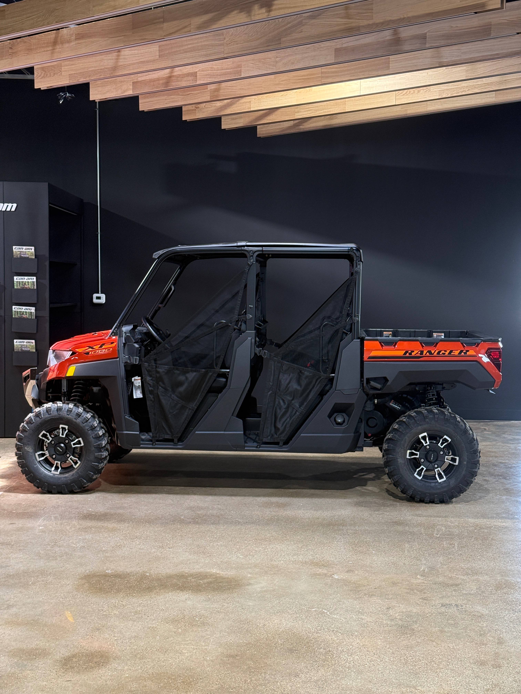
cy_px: 347
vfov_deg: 39.7
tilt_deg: -2.6
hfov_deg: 30.3
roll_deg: -1.0
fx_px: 963
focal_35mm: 48
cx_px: 260
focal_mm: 6.76
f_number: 1.78
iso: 160
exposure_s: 1/63
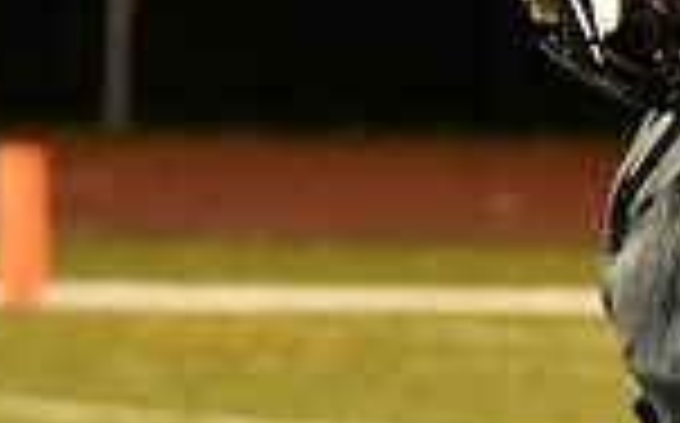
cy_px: 128
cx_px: 662
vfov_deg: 1.1
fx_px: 21770
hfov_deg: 1.8
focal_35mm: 1176
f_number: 11
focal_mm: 200
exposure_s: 1/60
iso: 10000
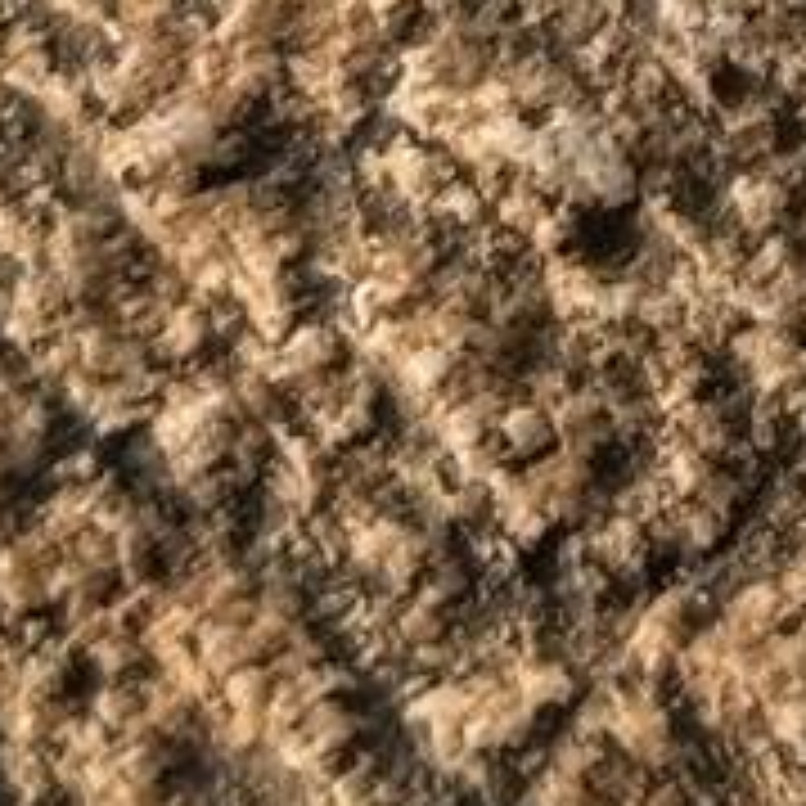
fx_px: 9747
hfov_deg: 4.5
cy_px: -1396
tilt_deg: -50.3
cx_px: 2697
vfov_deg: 4.6
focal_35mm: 370
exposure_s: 1/3021
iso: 32
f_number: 1.6
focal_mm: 5.96
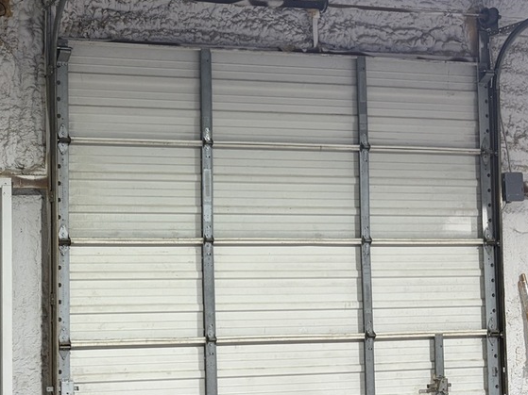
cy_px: 173
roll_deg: -0.3
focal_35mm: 67
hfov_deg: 27.9
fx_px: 1022
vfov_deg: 21.9
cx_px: 57
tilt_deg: +2.8
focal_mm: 5.96
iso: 100
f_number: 1.6
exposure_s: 1/120
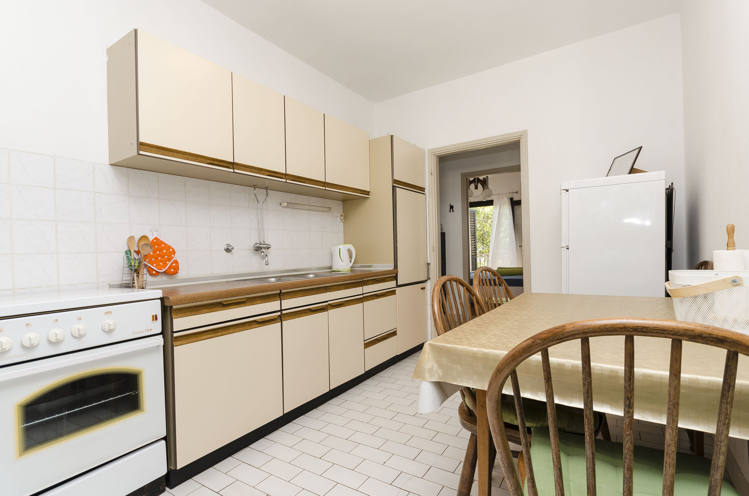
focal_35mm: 17
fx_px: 358
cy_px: 248
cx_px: 374
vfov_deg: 69.4
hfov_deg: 92.6
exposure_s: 1/60
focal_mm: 11.5
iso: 160
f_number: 8
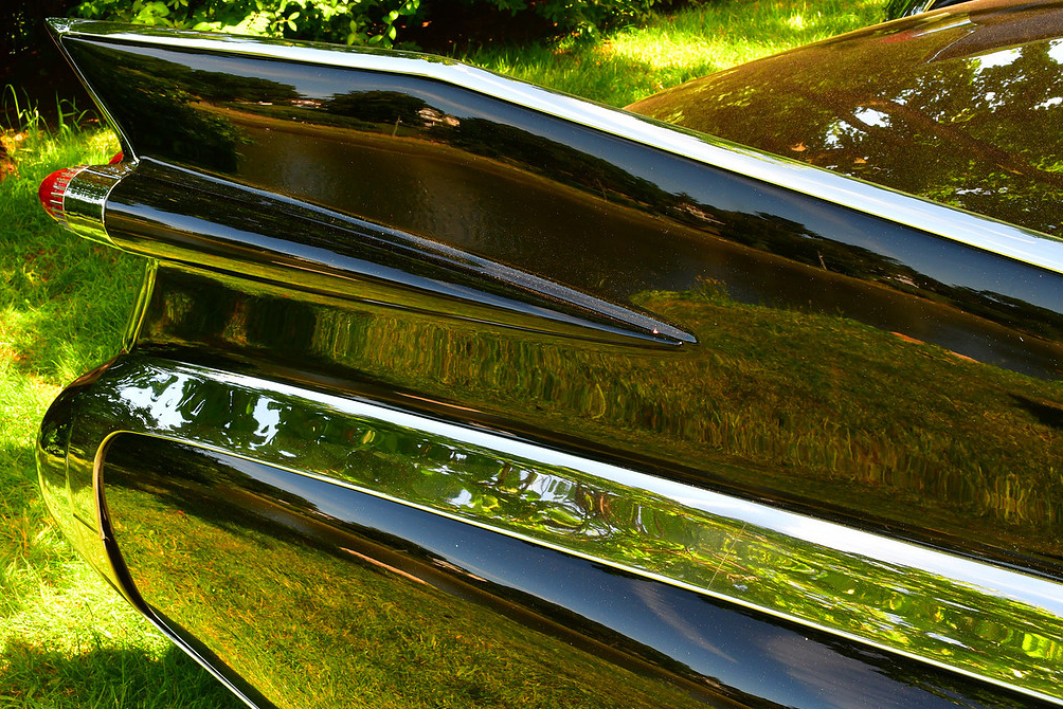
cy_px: 347
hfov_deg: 42.7
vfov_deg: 29.3
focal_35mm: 46
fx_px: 1359
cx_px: 486
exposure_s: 1/50
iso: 640
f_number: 16
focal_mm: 28
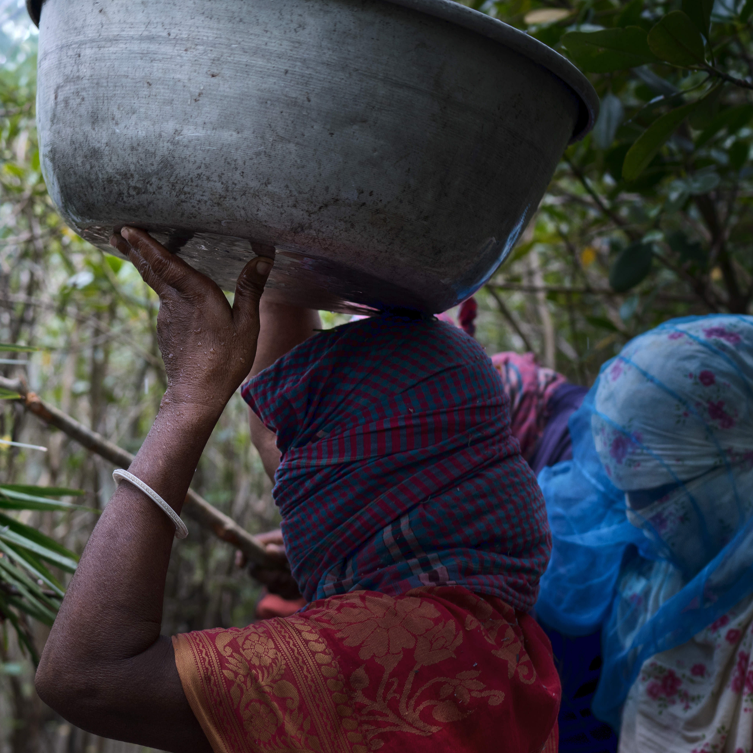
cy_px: 330
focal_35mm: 69
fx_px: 1698
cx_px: 126
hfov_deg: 24.5
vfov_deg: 25.0
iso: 200
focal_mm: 35
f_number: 2.8
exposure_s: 1/160
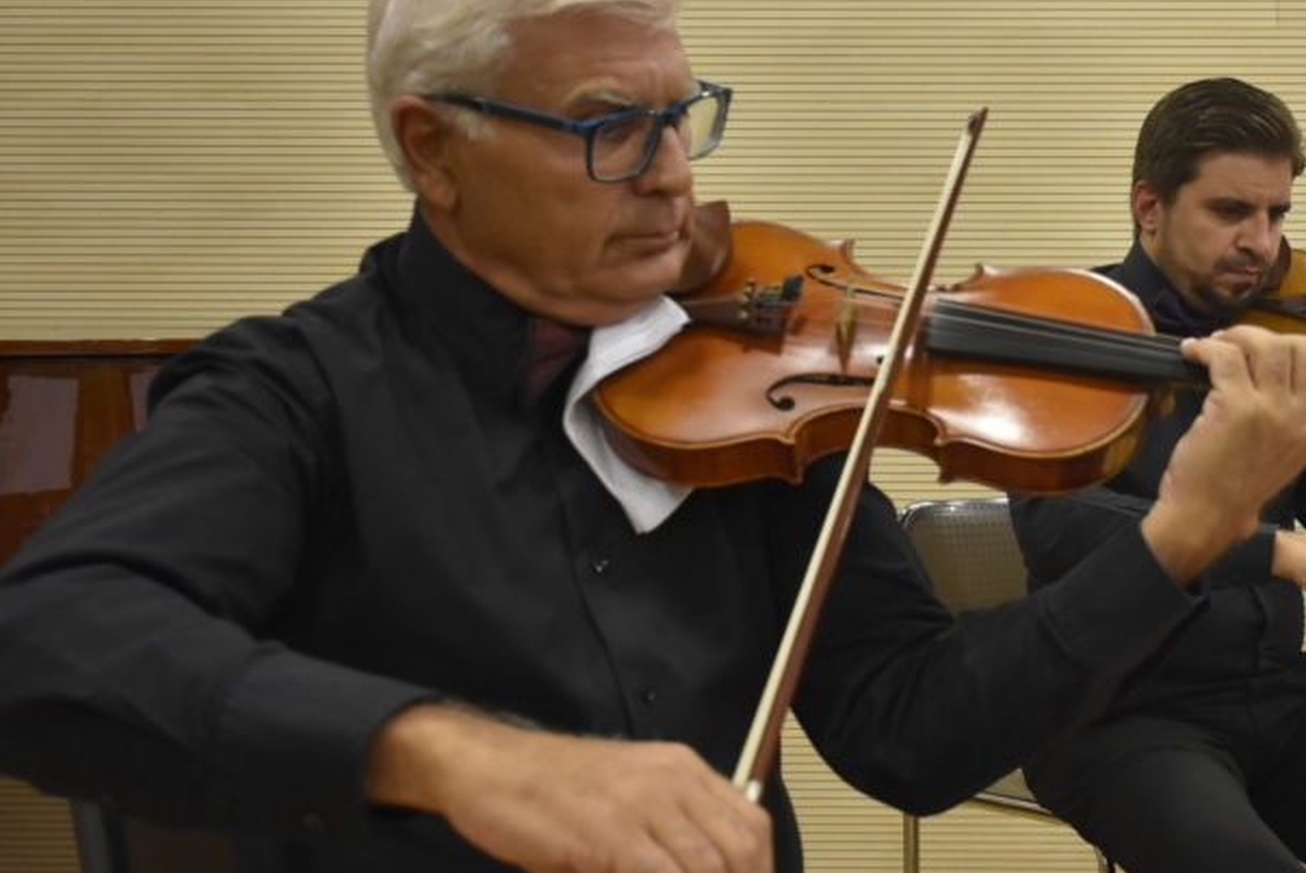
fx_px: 2033
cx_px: 1003
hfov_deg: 34.7
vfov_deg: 24.2
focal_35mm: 56
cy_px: 487
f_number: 5
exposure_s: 1/100
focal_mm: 22
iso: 1600
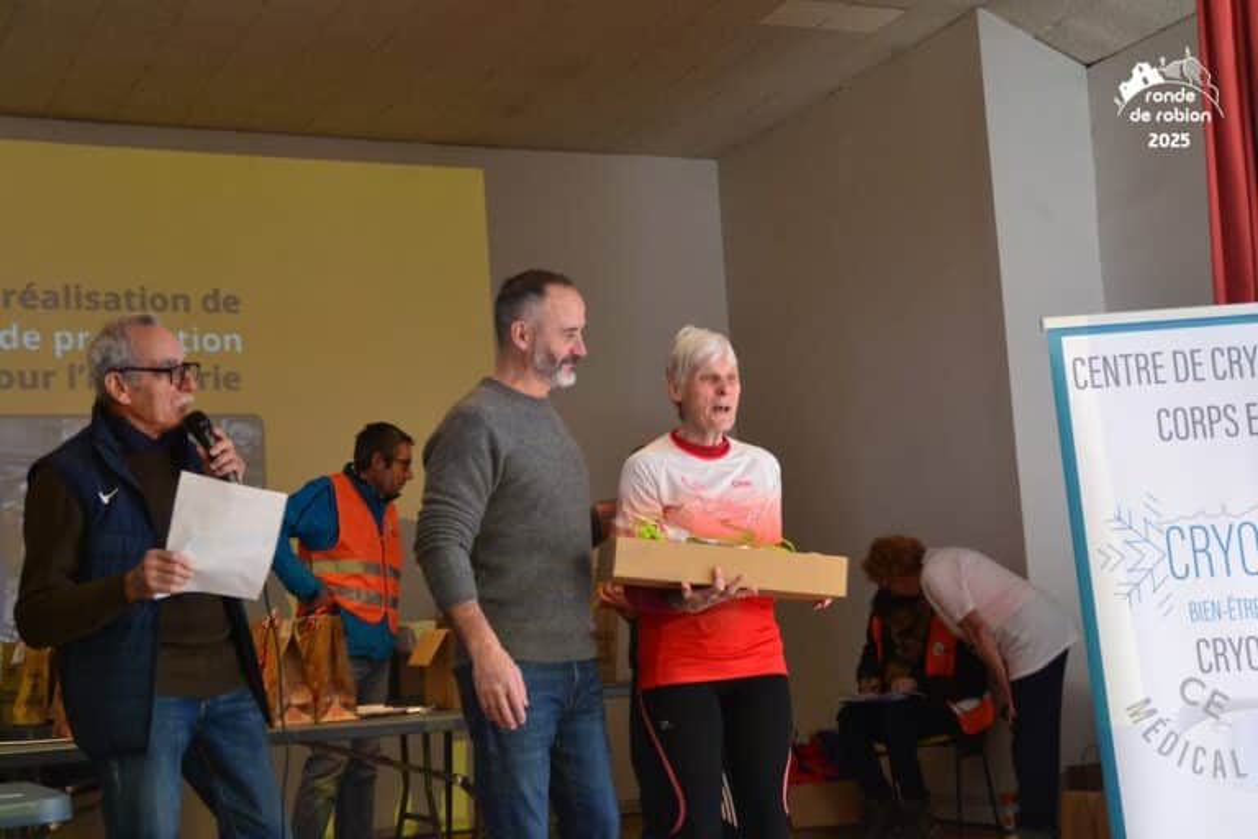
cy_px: 420
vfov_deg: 23.8
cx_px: 629
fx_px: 1992
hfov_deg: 35.1
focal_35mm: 57
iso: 800
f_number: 4.5
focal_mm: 38
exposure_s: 1/60
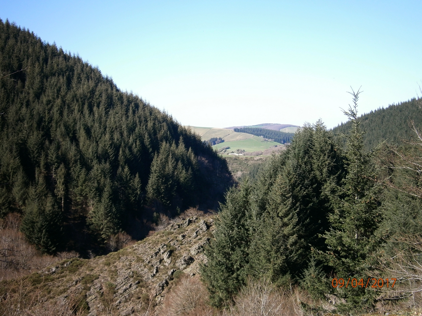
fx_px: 573
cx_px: 211
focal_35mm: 47
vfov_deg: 30.9
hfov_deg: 40.4
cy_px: 158
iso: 80
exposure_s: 1/320
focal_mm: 8.3
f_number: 3.4
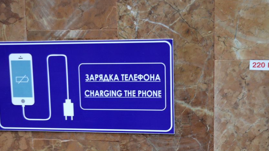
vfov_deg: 17.6
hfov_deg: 31.0
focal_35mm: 68
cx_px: 142
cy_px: 117
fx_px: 485
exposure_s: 1/20
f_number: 4.2
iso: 400
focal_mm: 30
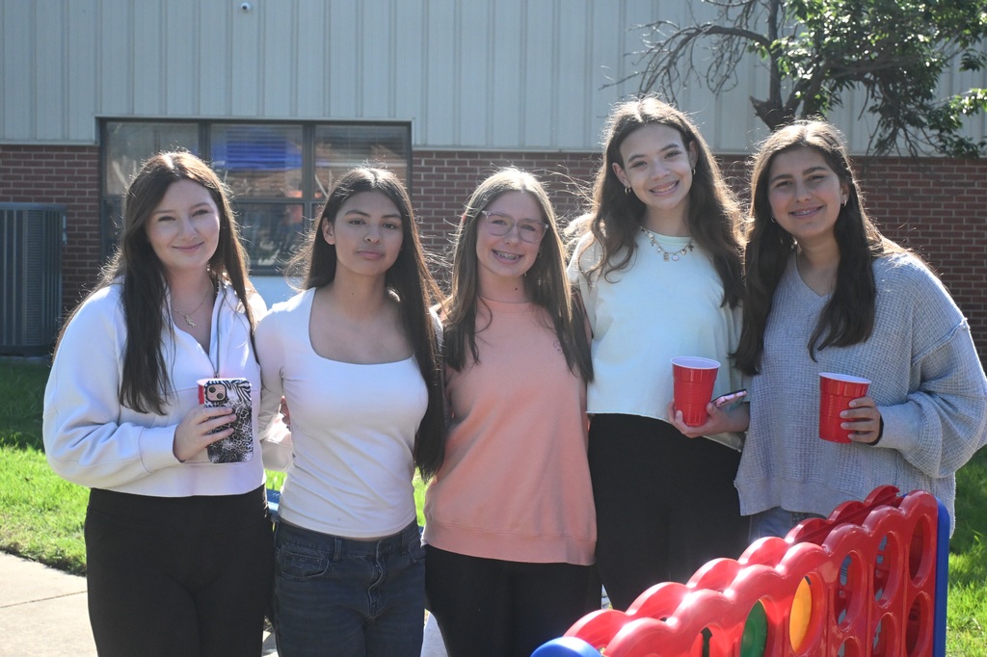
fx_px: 1295
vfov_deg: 28.5
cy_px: 328
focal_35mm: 47
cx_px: 494
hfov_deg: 41.7
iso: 2200
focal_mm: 31.5
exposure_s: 1/4000
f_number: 5
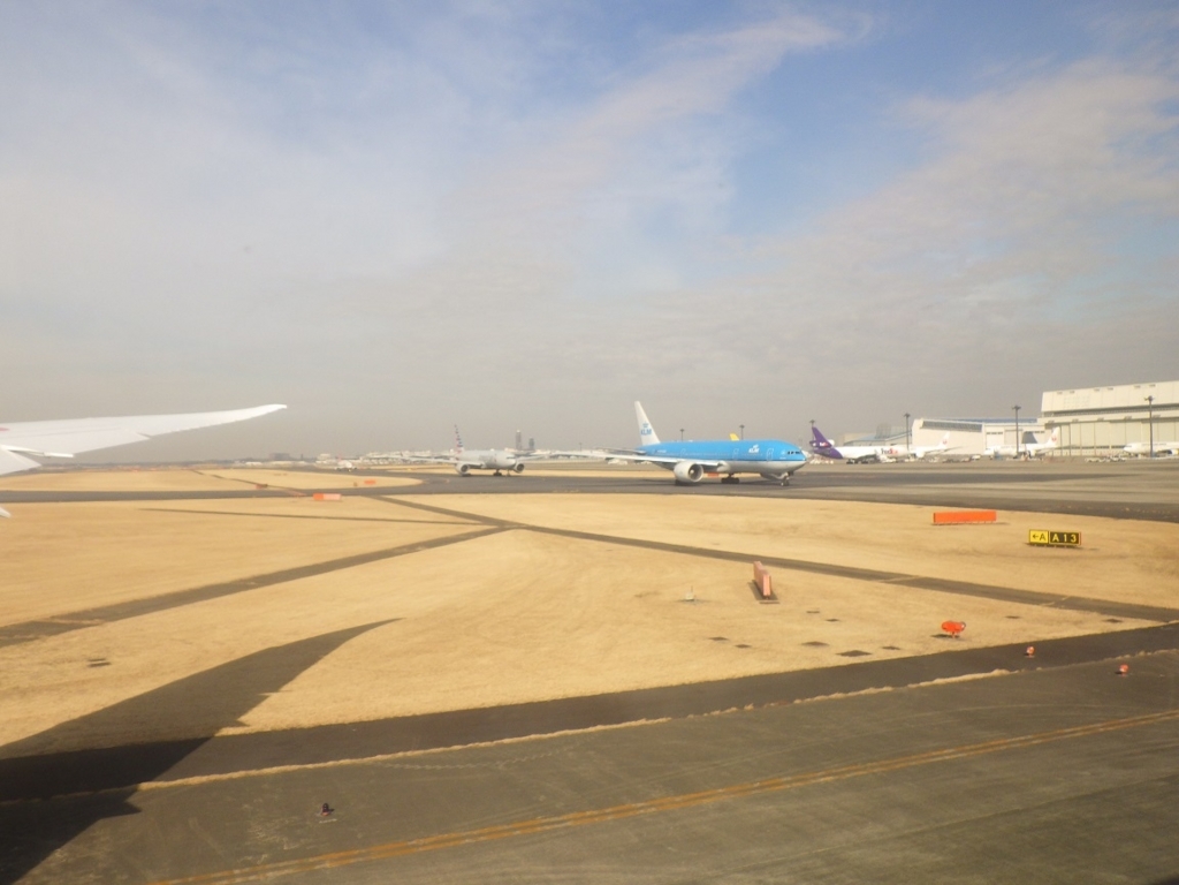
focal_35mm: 28
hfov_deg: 63.4
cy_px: 442
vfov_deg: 49.7
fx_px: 954
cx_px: 590
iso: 125
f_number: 4.2
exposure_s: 1/500
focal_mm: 5
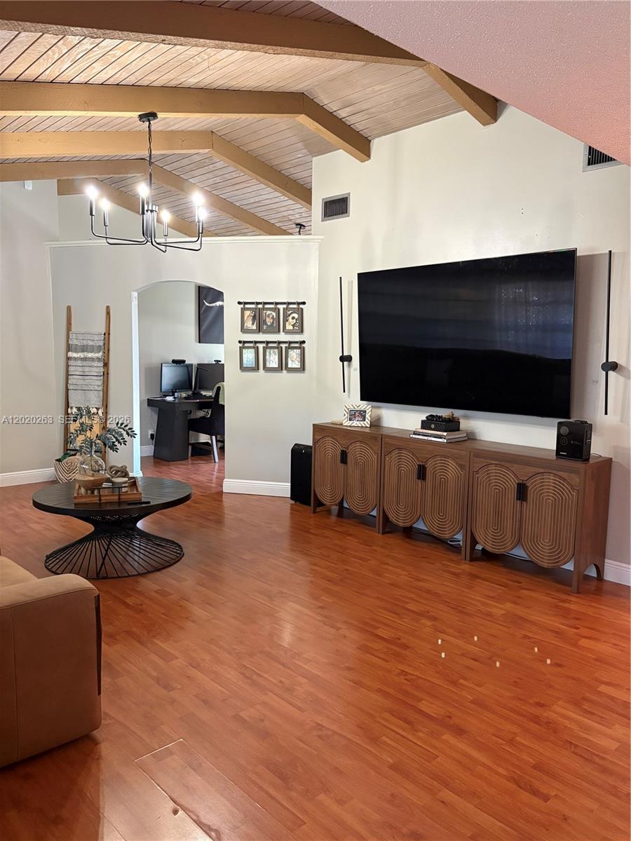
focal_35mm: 26
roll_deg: -1.1
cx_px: 316
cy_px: 420
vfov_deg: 67.3
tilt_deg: -6.7
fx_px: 632
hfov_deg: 53.1
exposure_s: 1/60
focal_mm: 5.96
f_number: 1.6
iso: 400
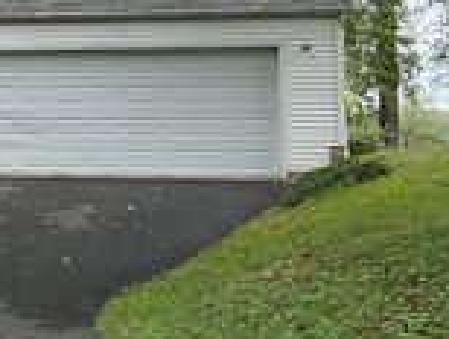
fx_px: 1221
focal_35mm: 94
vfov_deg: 15.6
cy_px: 34
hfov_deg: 19.0
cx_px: -169
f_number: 1.8
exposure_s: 1/161
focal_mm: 3
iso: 25
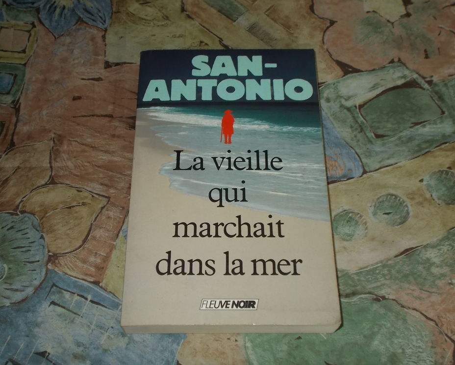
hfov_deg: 44.8
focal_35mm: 41
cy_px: 181
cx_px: 222
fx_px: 552
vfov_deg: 36.5
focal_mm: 6.9
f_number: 3.9
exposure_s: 1/30
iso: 200
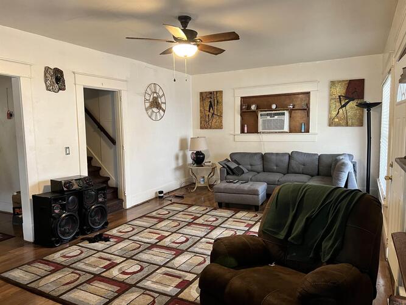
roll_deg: +1.0
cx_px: 203
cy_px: 152
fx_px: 305
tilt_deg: -5.8
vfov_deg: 53.0
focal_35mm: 26
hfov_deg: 67.3
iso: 400
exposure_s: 1/60
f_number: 1.5
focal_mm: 5.7
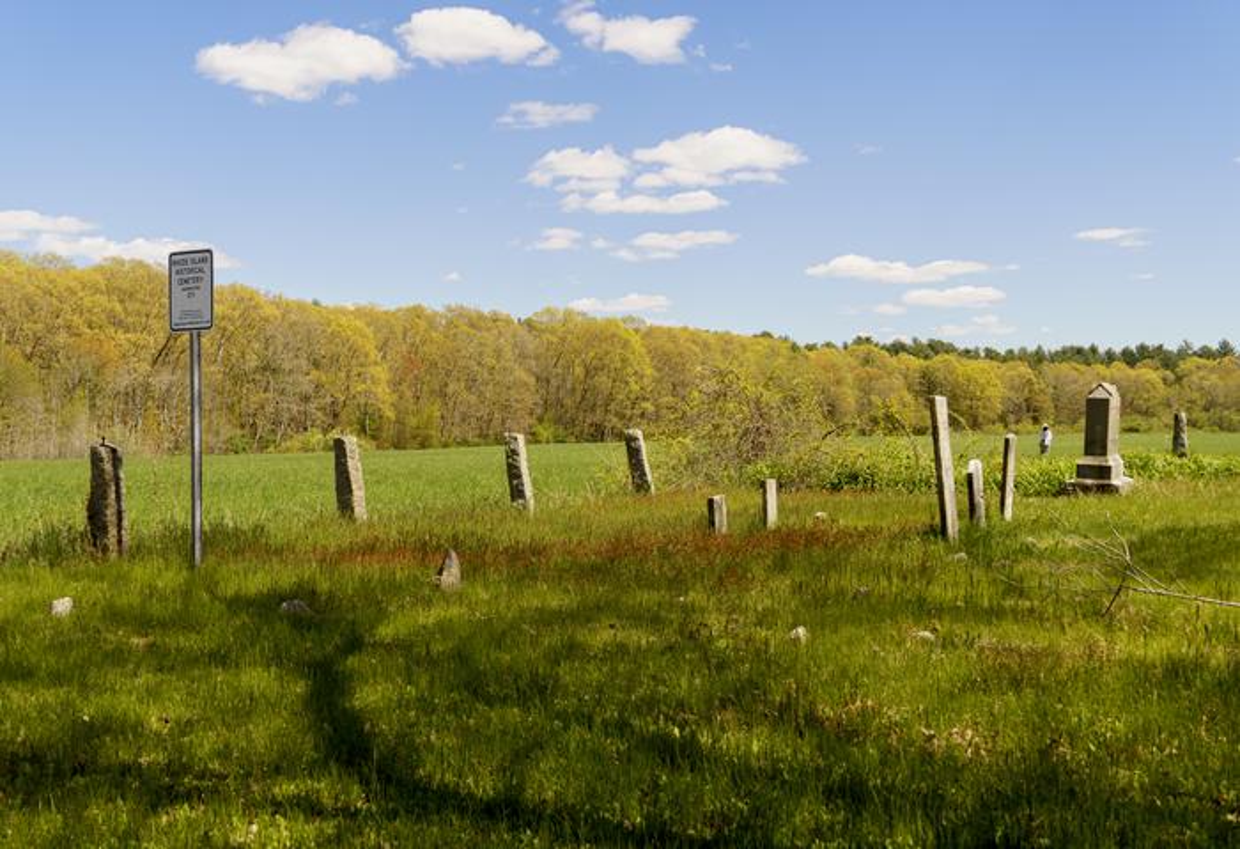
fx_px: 1430
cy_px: 424
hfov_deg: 46.9
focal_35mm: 41
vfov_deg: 33.0
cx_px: 604
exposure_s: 1/250
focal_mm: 27
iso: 500
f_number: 5.6
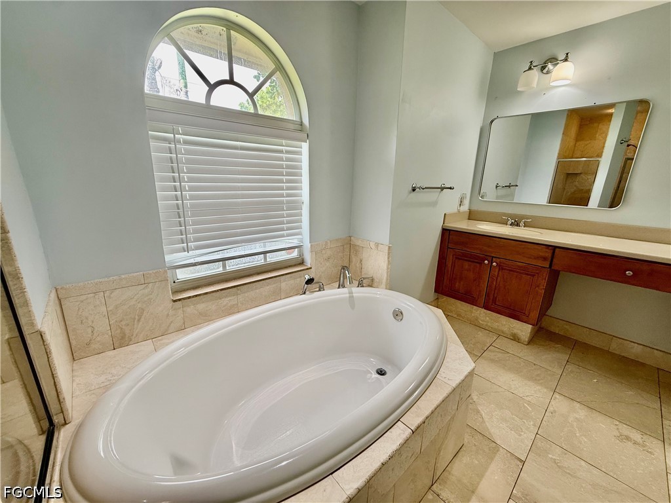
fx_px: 271
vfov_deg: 85.7
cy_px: 252
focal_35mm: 14
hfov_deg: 102.1
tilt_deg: -14.8
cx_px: 336
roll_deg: -1.4
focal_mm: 2.22
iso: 100
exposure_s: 1/120
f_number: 2.2
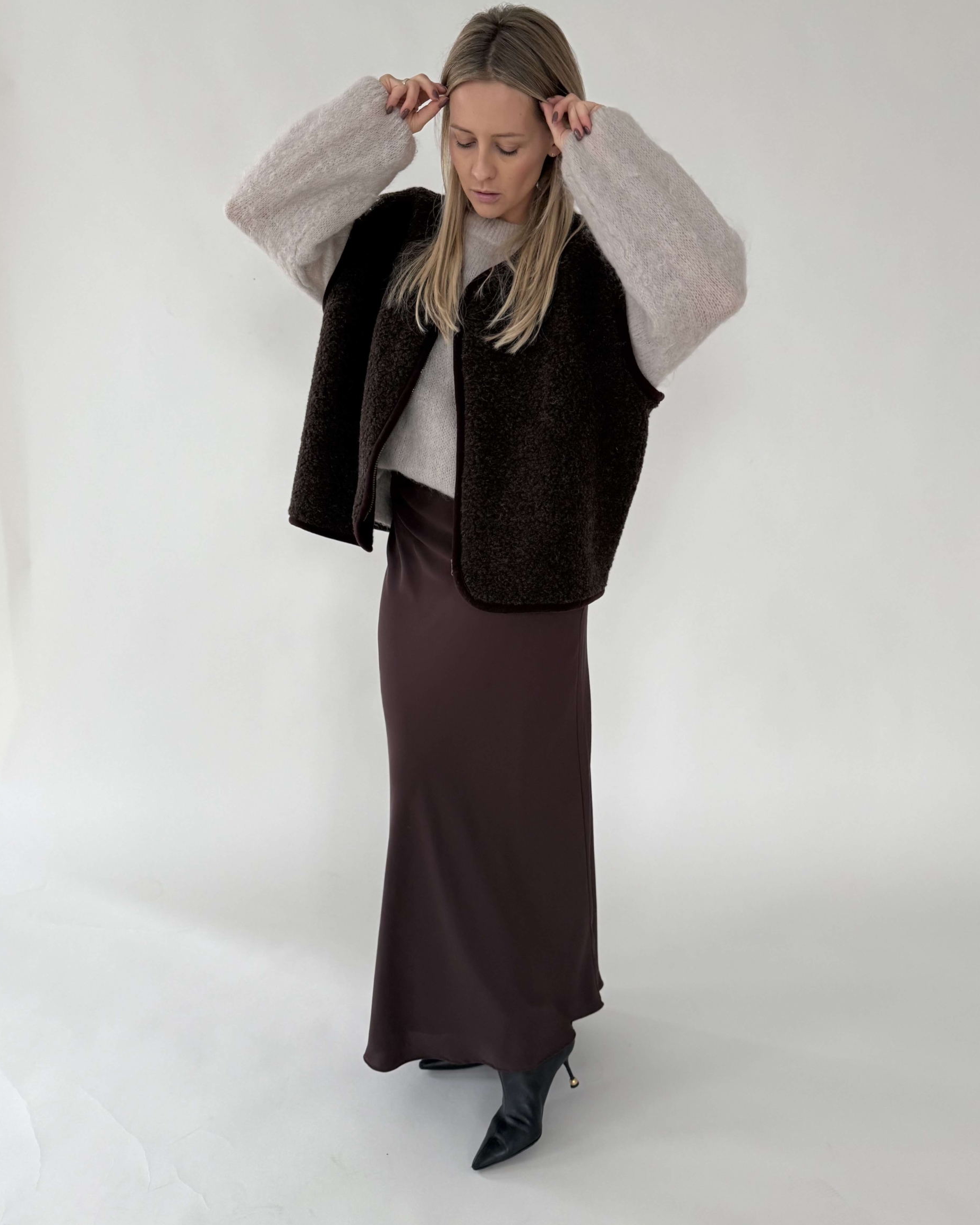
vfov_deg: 66.0
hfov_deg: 54.9
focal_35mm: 26
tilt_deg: -10.1
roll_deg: -0.3
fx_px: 943
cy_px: 569
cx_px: 496
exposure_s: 1/115
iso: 200
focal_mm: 6.76
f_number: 1.78
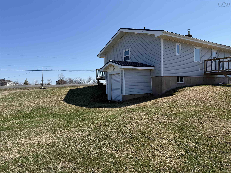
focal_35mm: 24
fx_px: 160
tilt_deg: -0.8
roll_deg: +1.4
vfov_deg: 56.8
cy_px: 86
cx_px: 116
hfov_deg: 71.6
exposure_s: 1/4673
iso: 80
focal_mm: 6.76
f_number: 1.78
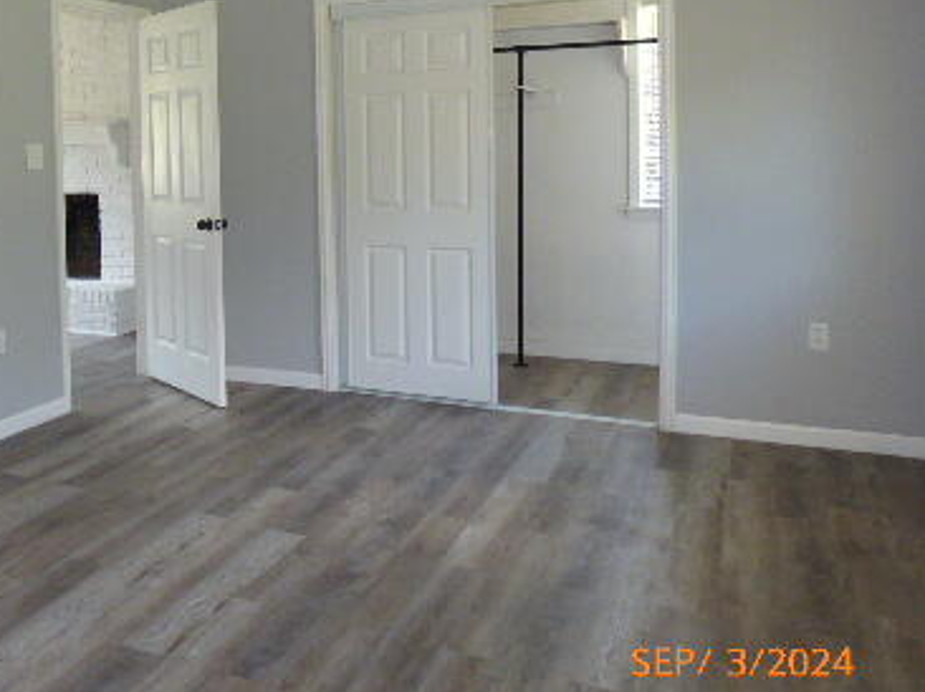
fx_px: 935
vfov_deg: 39.6
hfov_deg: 48.6
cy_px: 174
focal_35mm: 35
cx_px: 144
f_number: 2.8
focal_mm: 3.58
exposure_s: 1/60
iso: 250
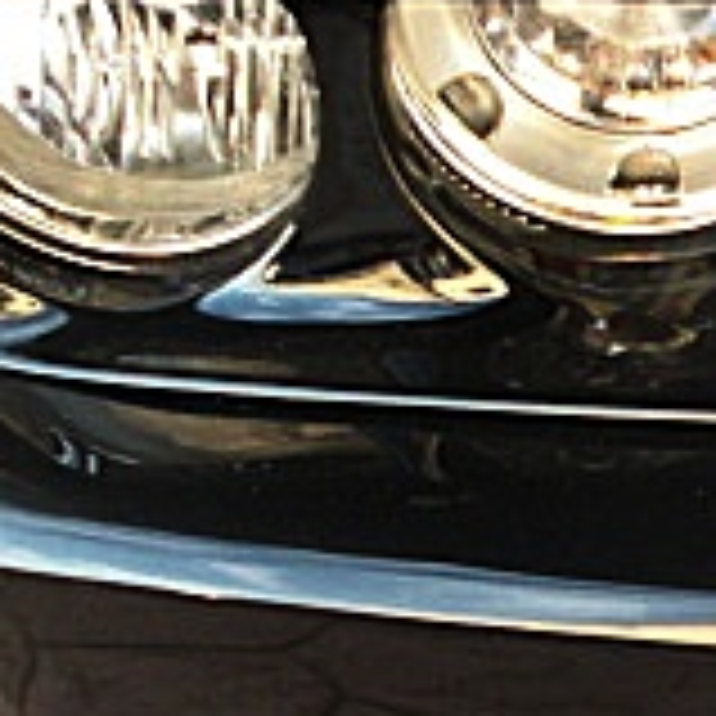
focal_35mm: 128
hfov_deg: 12.9
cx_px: 1081
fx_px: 2995
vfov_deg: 13.6
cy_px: 522
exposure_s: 1/100
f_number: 2.8
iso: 200
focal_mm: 6.3
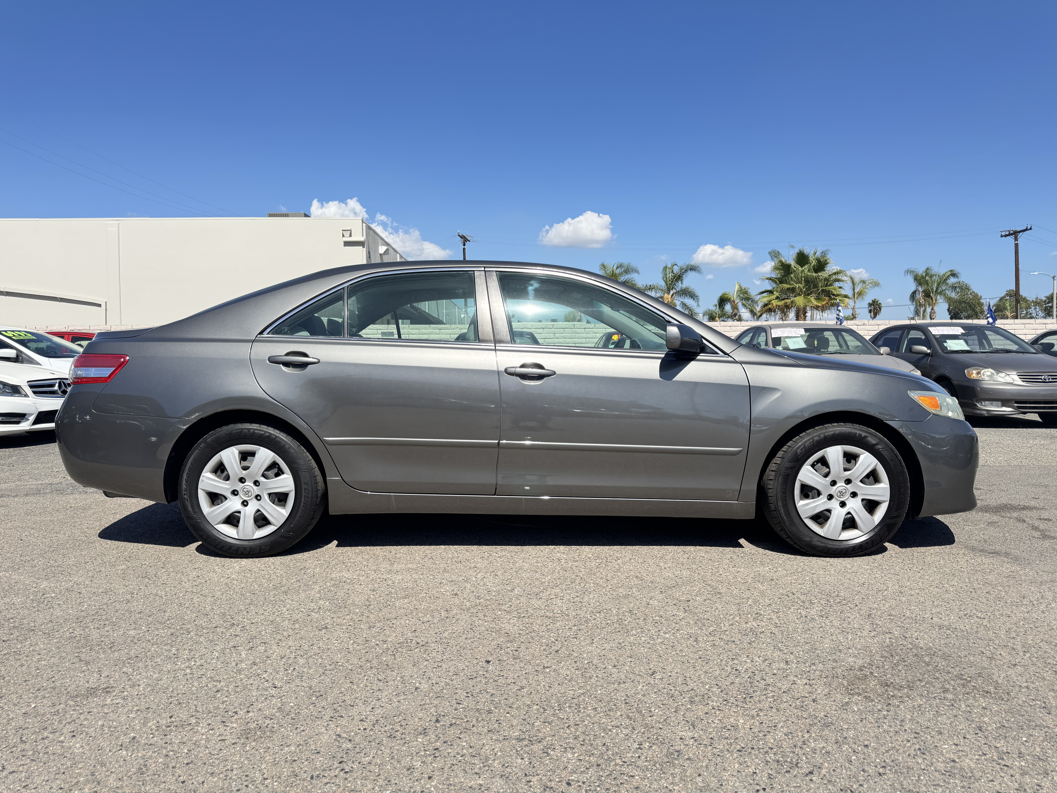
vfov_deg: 56.8
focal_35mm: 24
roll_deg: +0.9
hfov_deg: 71.6
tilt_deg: -3.3
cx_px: 528
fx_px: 733
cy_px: 396
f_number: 1.78
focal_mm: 6.76
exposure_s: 1/2506
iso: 80
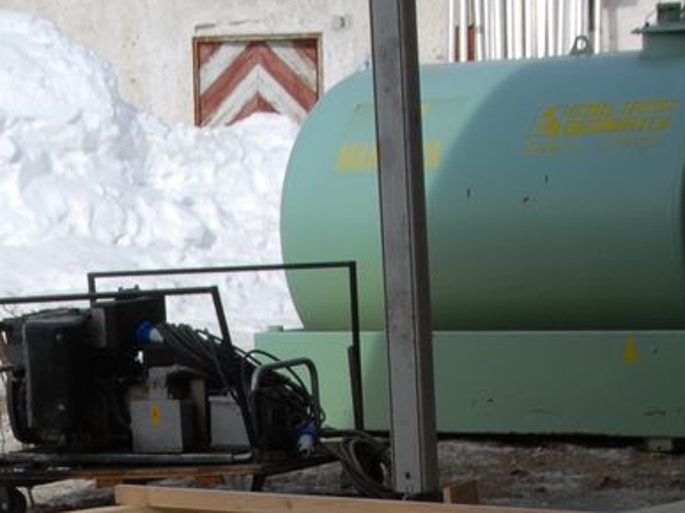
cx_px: 0
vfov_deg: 8.4
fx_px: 3422
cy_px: 797
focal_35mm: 173
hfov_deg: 11.3
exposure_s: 1/320
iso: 125
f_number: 9
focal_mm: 29
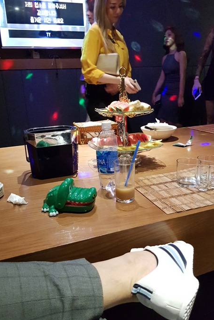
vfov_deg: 65.4
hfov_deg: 46.4
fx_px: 250
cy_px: 165
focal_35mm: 28
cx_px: 108
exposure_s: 1/40
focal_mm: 4.2
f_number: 1.7
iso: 800
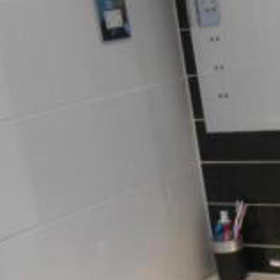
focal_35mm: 85
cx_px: 281
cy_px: 329
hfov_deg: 19.8
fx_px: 778
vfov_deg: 19.3
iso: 400
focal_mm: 4.7
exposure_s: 1/25
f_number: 3.4
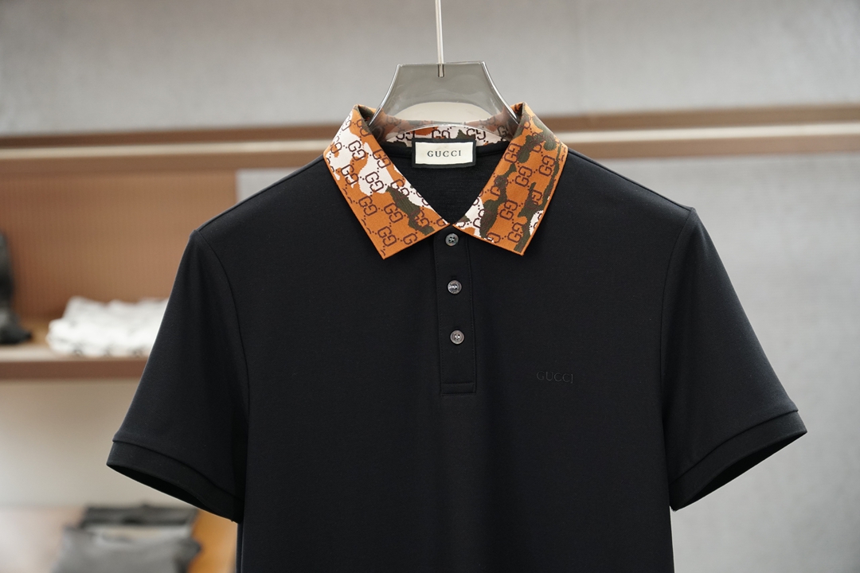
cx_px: 430
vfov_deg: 15.7
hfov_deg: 23.4
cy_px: 286
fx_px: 2078
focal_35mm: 87
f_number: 3.5
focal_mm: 58
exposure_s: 1/125
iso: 800
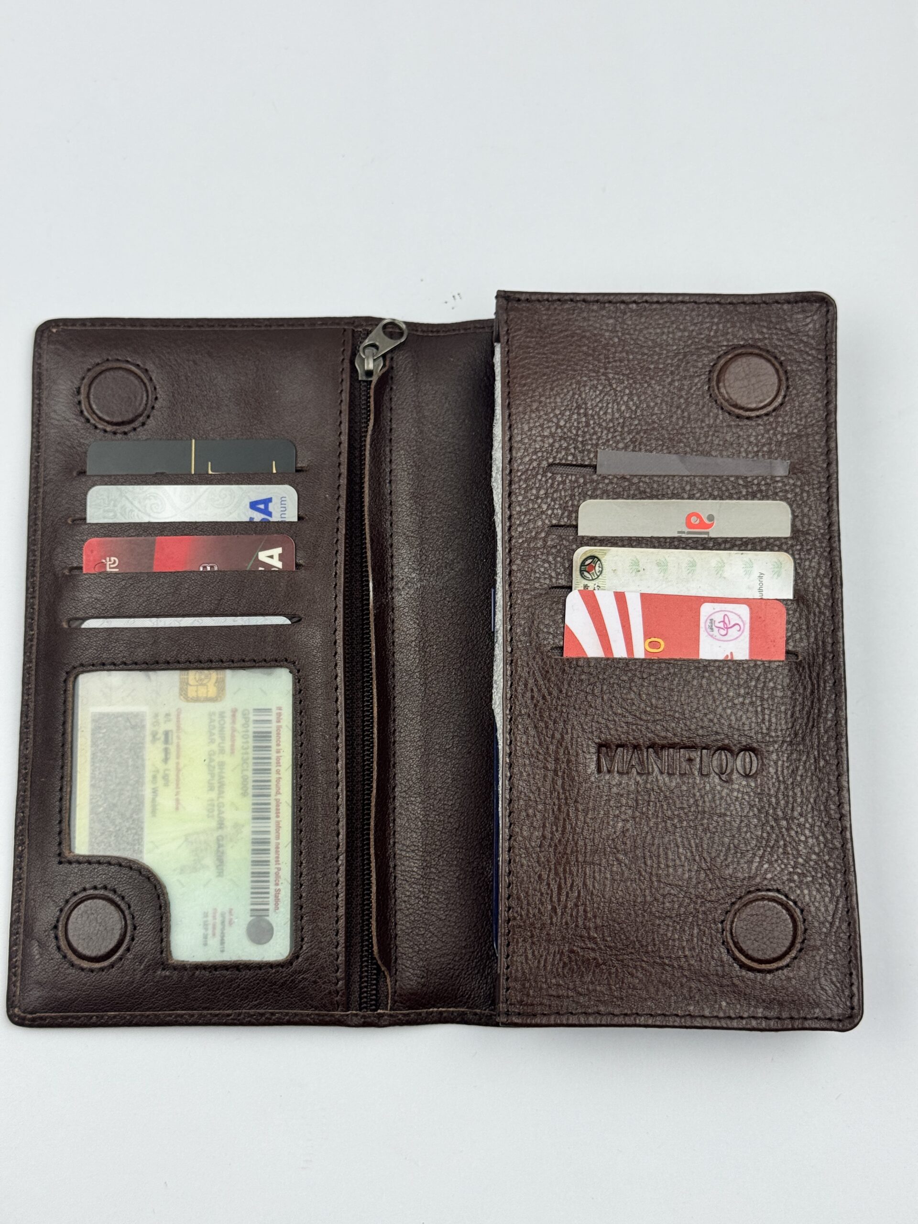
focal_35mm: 48
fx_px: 1697
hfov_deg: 30.3
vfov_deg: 39.7
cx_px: 459
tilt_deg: -78.6
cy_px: 612
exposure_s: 1/379
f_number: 1.78
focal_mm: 6.76
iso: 64
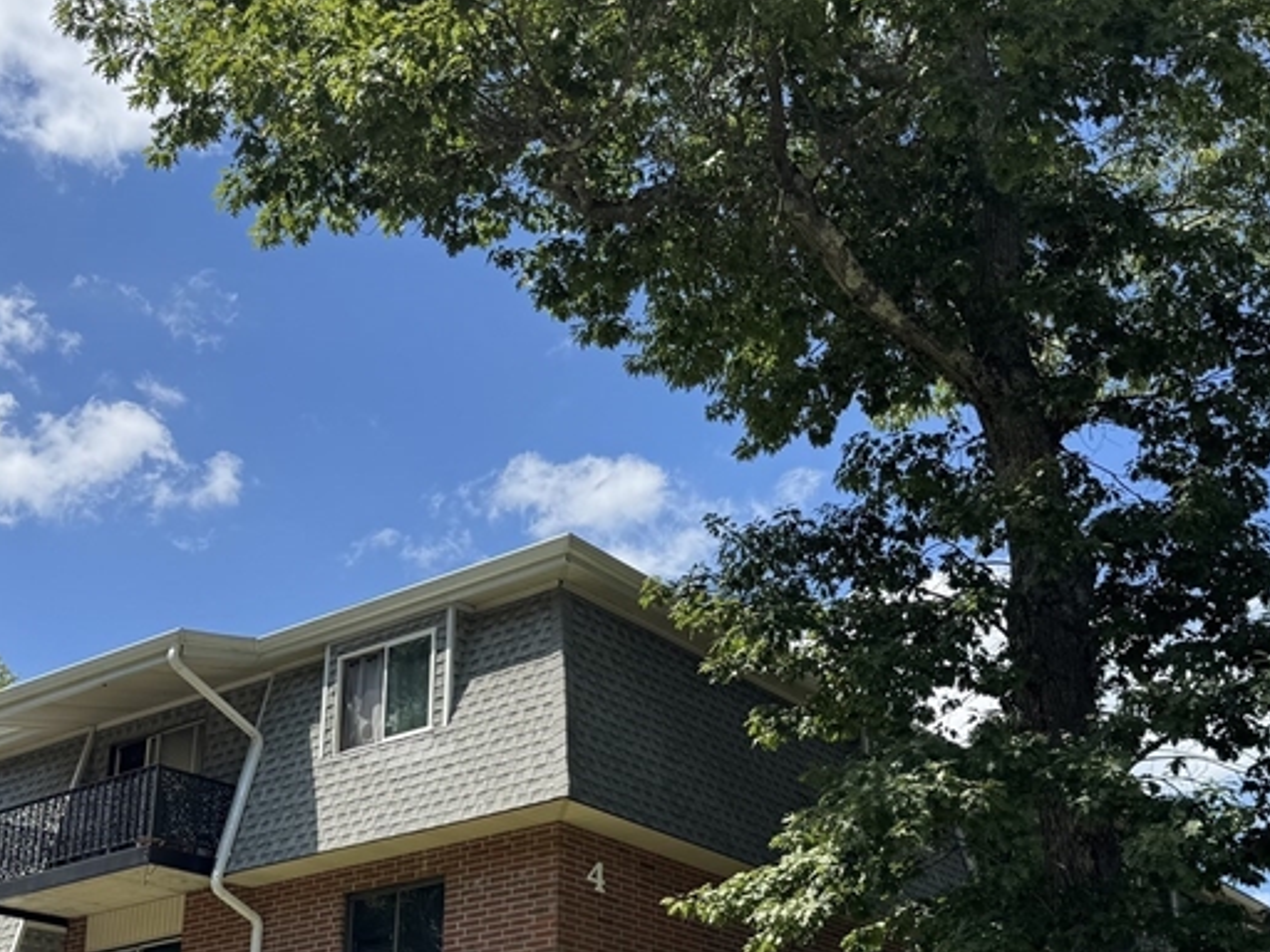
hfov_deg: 39.6
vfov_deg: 29.8
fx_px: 1761
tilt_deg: +18.9
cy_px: 714
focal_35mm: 48
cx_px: 672
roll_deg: +0.4
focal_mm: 6.76
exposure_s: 1/2604
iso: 80
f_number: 1.78
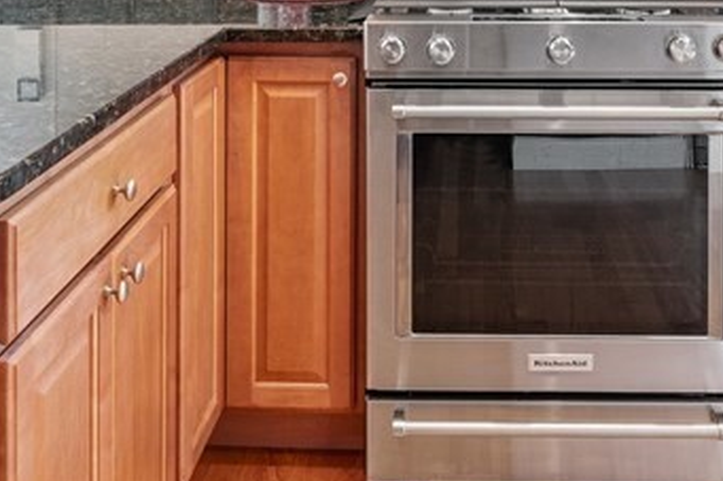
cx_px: 433
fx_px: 843
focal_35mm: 42
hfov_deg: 46.2
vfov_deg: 28.0
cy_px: -91
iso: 400
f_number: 8
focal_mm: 14
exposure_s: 1/2
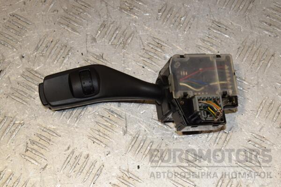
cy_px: 94
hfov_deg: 28.1
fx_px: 562
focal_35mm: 72
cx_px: 140
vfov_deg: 18.9
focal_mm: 48
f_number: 13
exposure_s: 1/200
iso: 800
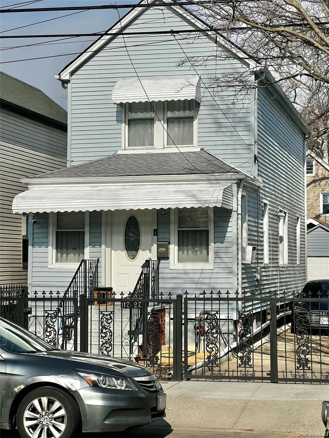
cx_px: 164
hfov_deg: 19.1
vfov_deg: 25.3
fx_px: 976
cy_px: 219
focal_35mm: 77
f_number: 2.8
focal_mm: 9
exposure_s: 1/1508
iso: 32
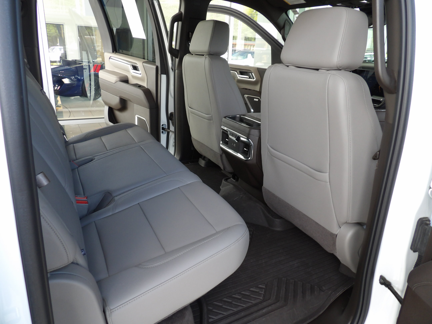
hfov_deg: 71.6
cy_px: 162
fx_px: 300
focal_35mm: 24
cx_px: 216
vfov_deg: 56.8
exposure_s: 1/33
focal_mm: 4.3
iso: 120
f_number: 3.2
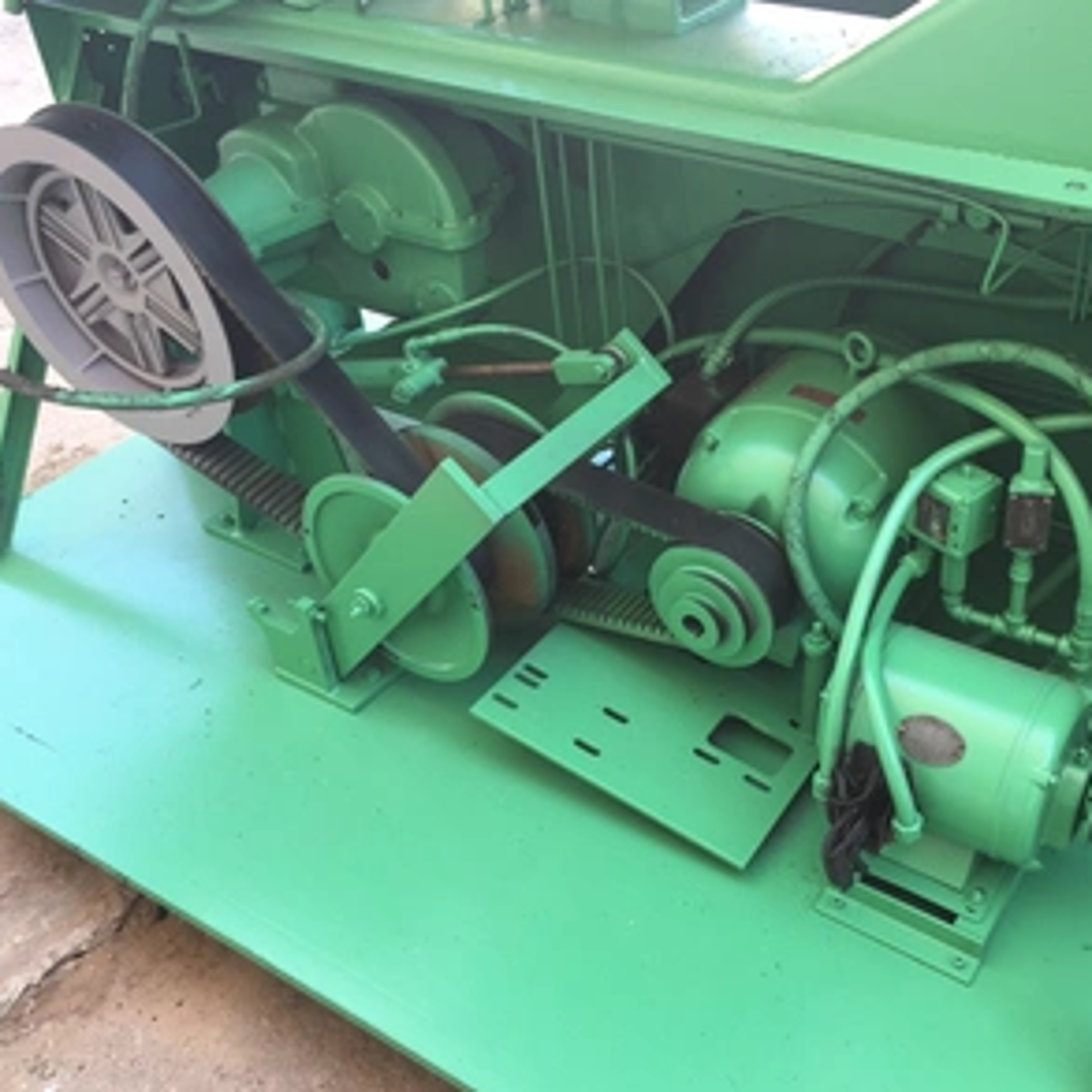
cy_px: 555
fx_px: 1249
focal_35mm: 35
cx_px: 701
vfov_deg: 47.2
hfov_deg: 46.7
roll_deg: +4.0
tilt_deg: -40.2
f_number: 2.2
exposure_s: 1/60
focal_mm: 4.15
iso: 32
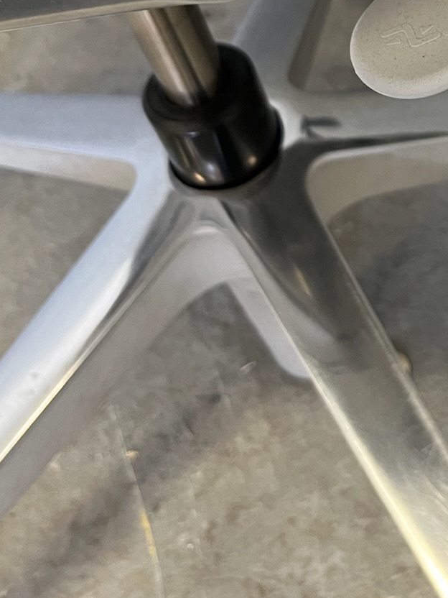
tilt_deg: -45.0
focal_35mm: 64
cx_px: 511
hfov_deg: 21.6
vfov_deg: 28.2
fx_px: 1104
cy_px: -19
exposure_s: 1/50
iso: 250
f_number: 1.6
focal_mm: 5.1
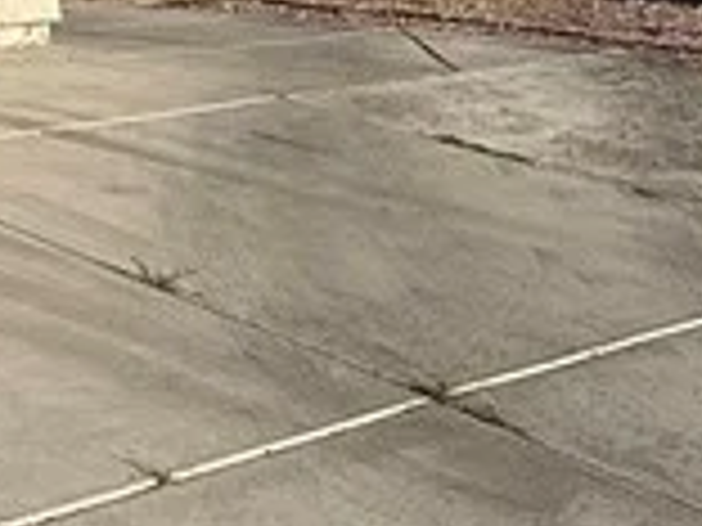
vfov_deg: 15.2
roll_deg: +0.0
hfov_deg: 19.6
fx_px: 1866
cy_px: -184
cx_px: -212
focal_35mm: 92
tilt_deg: +2.0
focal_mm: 2.22
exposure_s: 1/6173
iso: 40
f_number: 2.2
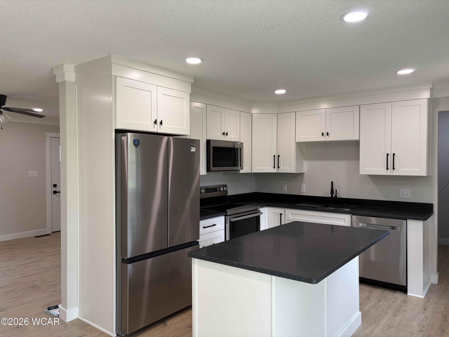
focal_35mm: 26
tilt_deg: -1.4
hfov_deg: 67.3
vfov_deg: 53.1
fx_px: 337
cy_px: 168
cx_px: 224
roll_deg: +0.1
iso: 64
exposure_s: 1/120
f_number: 1.6
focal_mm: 5.96
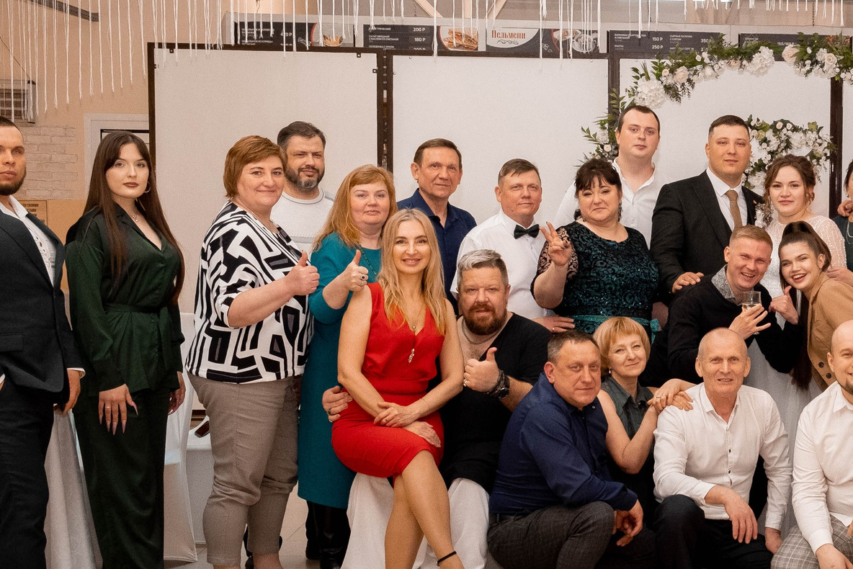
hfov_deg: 28.8
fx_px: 1588
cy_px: 305
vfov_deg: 20.3
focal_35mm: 67
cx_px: 779
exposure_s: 1/160
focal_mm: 20.5
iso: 2500
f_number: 4.5
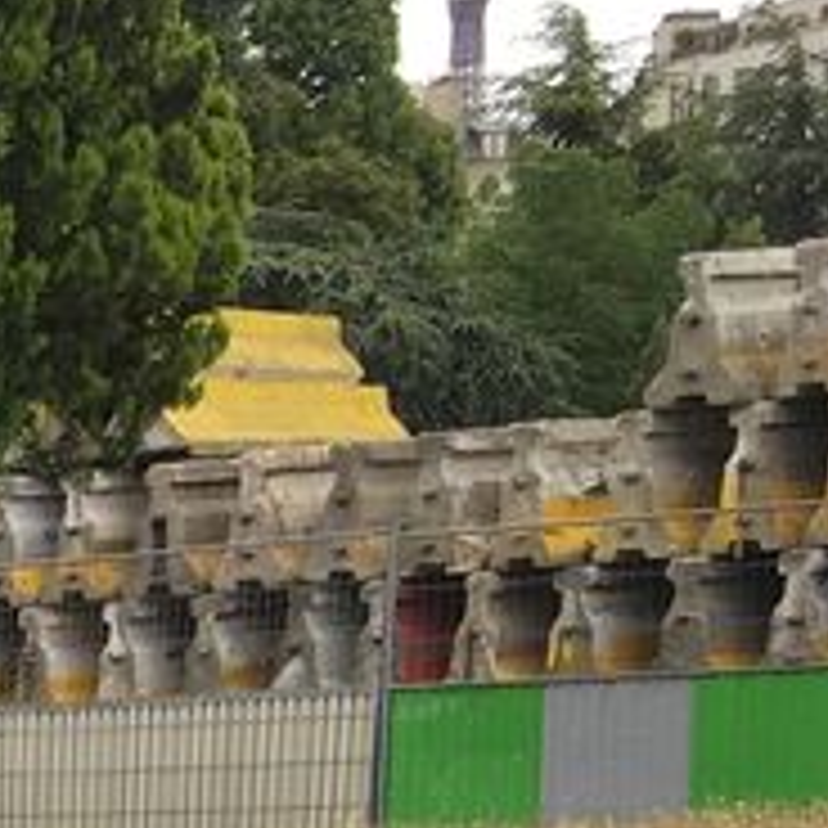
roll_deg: +4.4
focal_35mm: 139
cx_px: -1310
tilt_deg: -14.7
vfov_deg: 11.3
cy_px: 1656
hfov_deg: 10.4
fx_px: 3762
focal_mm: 4.15
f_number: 2.2
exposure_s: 1/530
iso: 25
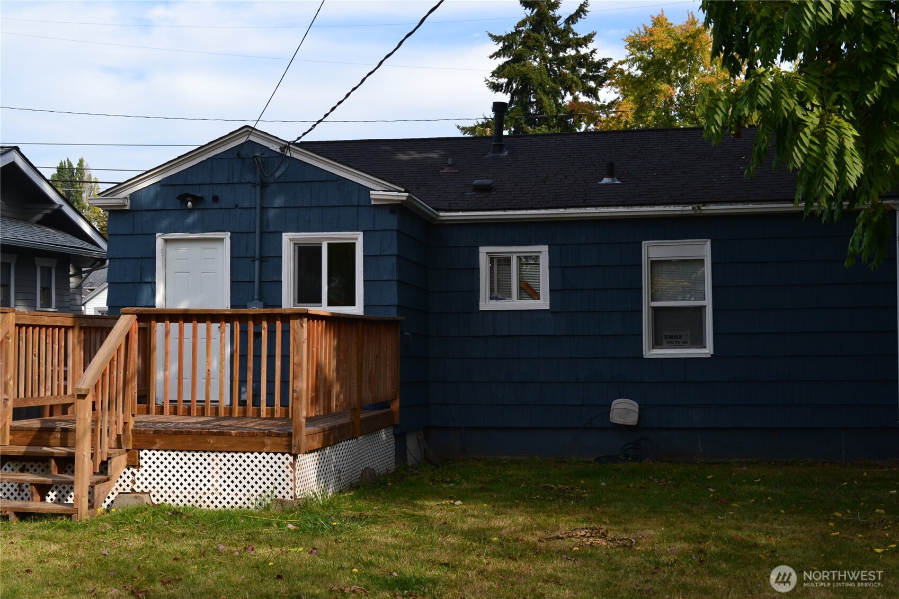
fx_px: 1124
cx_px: 450
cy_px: 300
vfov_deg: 29.9
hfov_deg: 43.6
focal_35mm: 45
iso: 400
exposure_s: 1/320
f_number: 10
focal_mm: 30
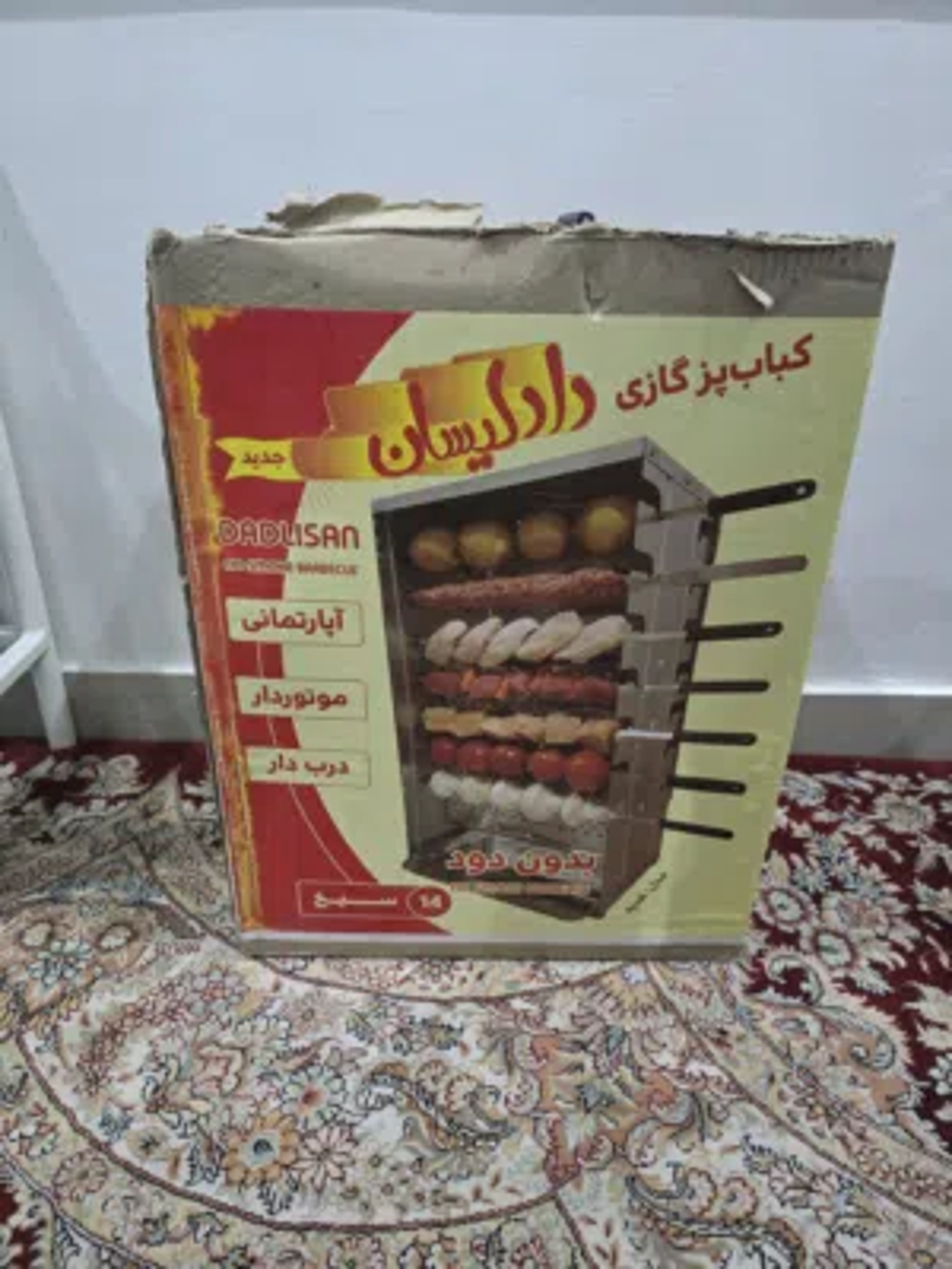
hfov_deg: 58.9
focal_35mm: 23
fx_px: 843
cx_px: 476
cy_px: 634
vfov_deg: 73.9
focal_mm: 6.3
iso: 1600
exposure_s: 1/100
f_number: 1.7
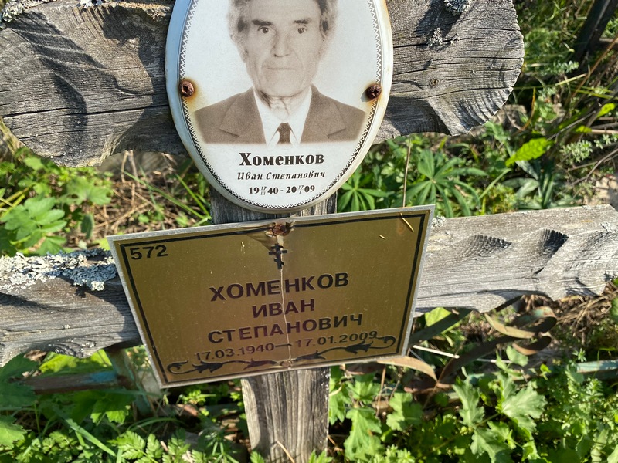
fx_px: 464
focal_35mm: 26
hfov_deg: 67.3
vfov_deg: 53.1
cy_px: 232
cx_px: 309
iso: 32
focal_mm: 4.25
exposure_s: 1/2105
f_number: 1.8
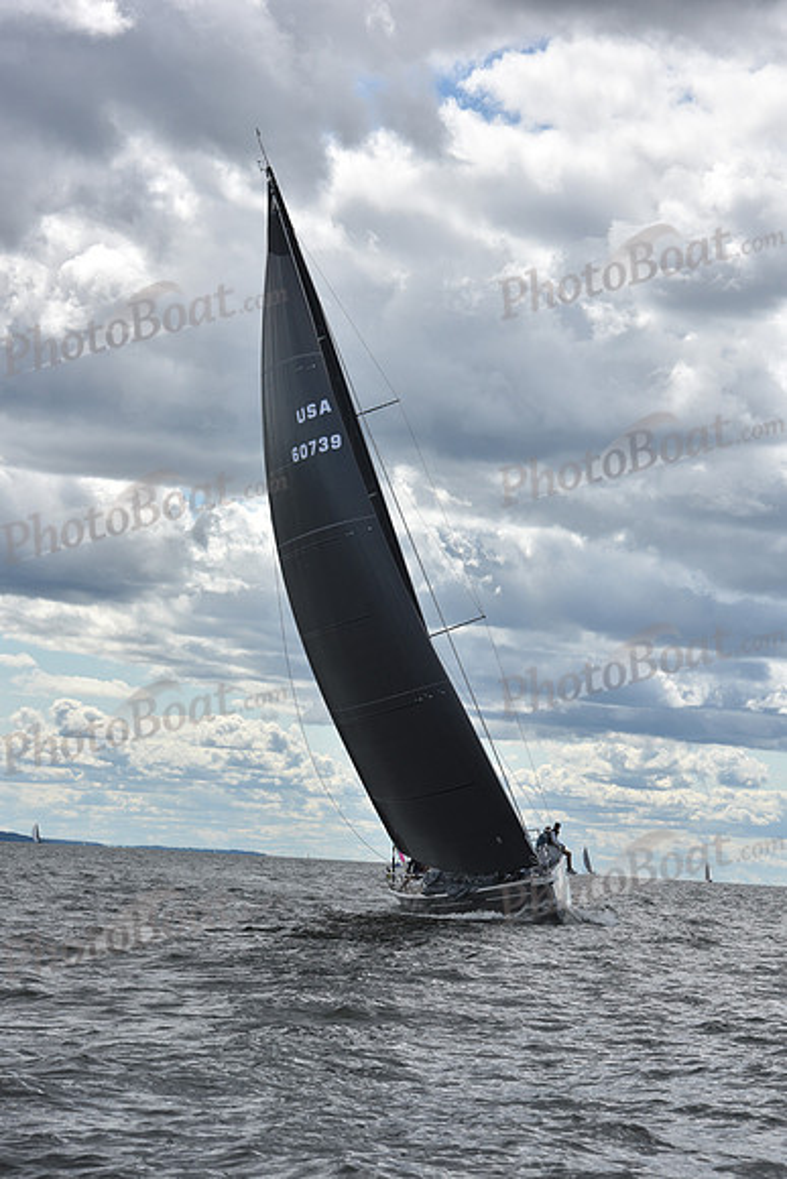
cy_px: 590
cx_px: 394
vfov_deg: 21.5
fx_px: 3113
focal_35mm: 95
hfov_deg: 14.4
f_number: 9
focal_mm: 95
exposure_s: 1/1000
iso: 250
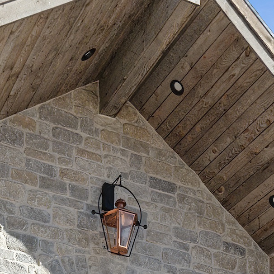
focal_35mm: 87
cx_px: 132
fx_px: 779
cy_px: 187
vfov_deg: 19.9
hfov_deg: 19.9
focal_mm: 31
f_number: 4.5
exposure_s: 1/200
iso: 1600
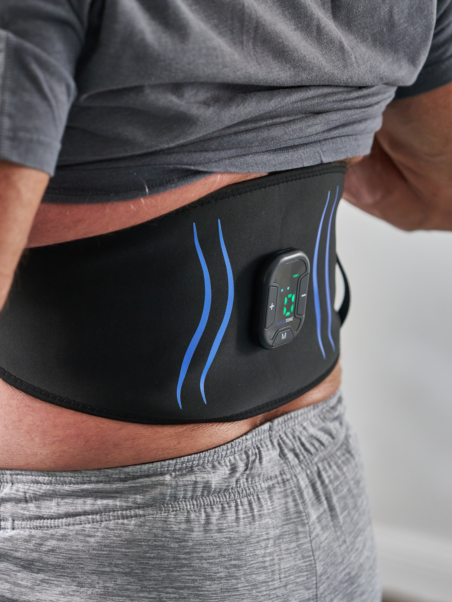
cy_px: 304
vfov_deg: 19.3
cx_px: 179
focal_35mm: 102
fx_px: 1776
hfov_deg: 14.5
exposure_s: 1/80
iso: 400
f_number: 2.8
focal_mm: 70
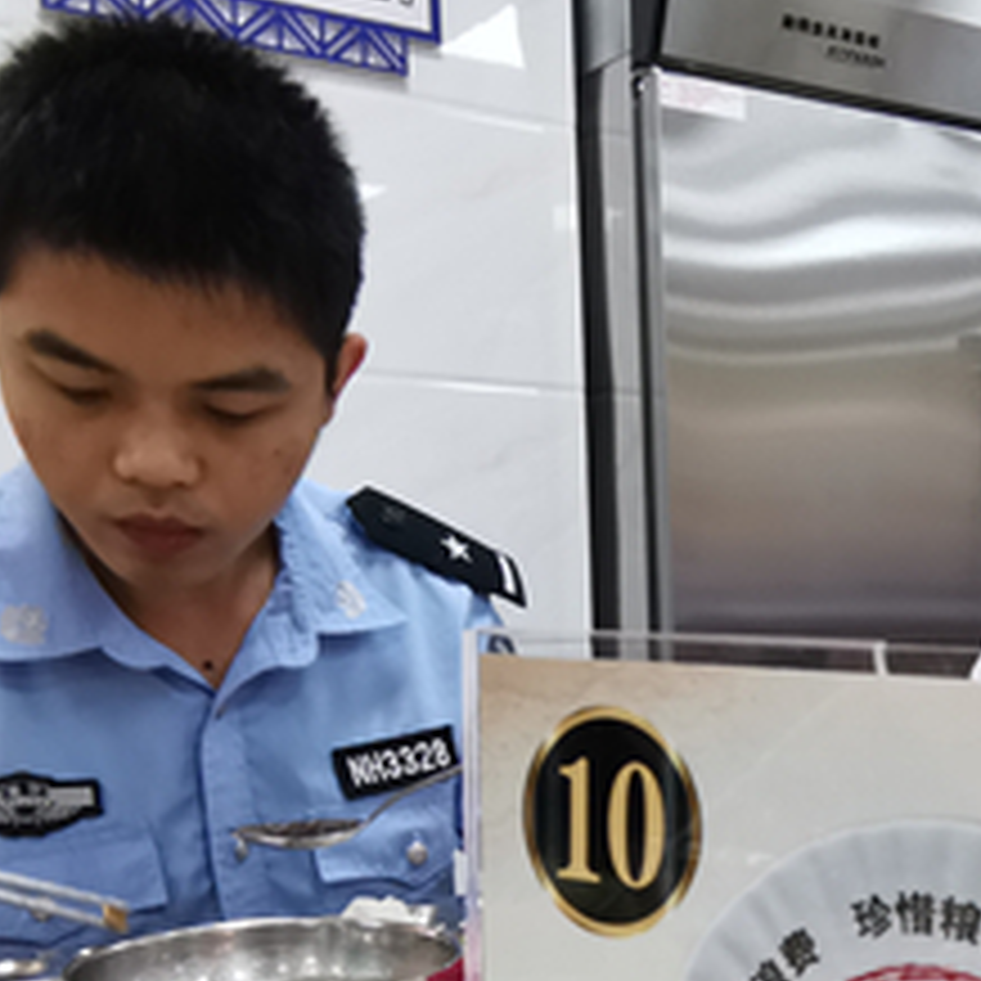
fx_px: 1635
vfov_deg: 31.9
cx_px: 904
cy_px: 868
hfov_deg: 31.6
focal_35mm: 51
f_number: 2.2
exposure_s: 1/45
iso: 160
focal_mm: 2.23
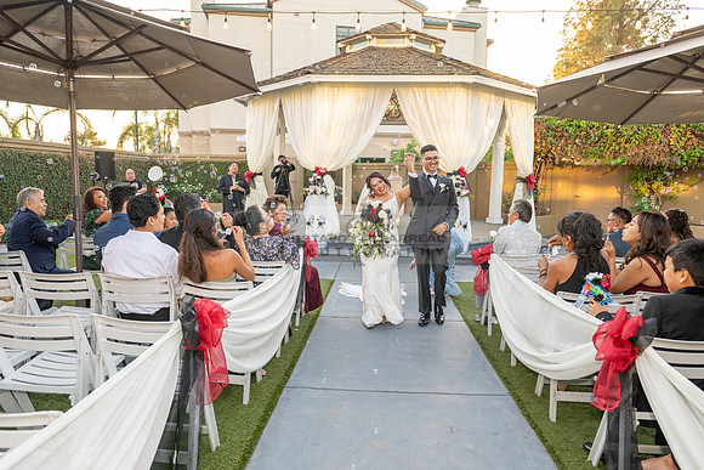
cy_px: 235
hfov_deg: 72.4
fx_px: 481
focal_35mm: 25
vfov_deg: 52.1
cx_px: 352
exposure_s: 1/200
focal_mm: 24
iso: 500
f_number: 5.6
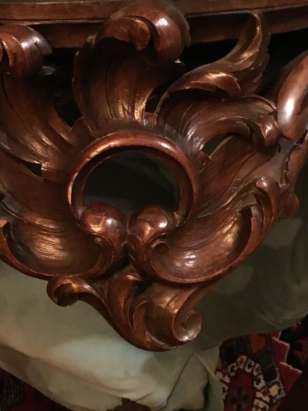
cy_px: 158
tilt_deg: -64.9
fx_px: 534
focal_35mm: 45
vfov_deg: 41.8
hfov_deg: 32.0
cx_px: 113
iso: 800
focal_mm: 3.3
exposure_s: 1/17
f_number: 2.4
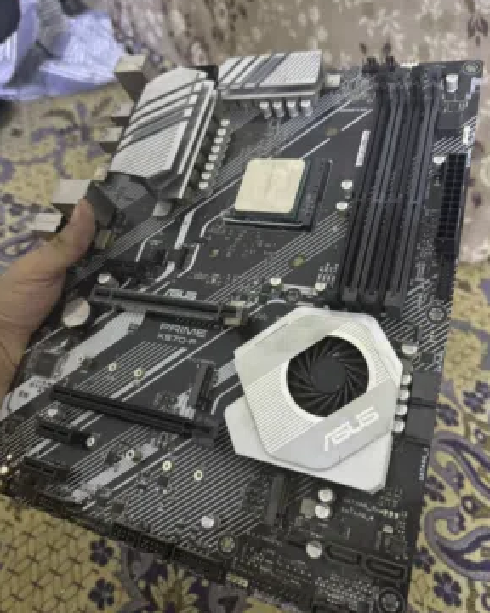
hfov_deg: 54.9
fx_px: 471
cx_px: 240
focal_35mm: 26
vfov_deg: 66.0
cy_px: 288
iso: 1000
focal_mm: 6.76
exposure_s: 1/37
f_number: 1.78
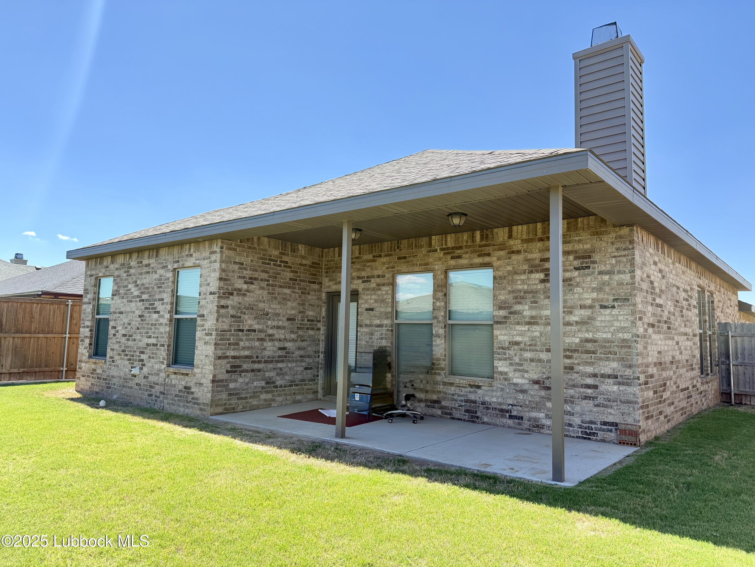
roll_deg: -1.4
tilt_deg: +5.9
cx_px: 378
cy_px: 284
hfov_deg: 71.6
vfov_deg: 56.8
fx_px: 523
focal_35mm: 24
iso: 100
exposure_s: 1/1250
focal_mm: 6.76
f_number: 1.78
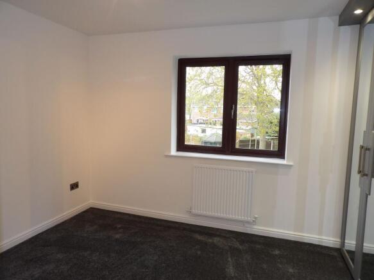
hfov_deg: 71.6
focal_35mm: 24
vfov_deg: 56.8
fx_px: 259
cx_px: 187
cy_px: 140
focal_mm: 4.3
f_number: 3.2
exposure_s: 1/34
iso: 100
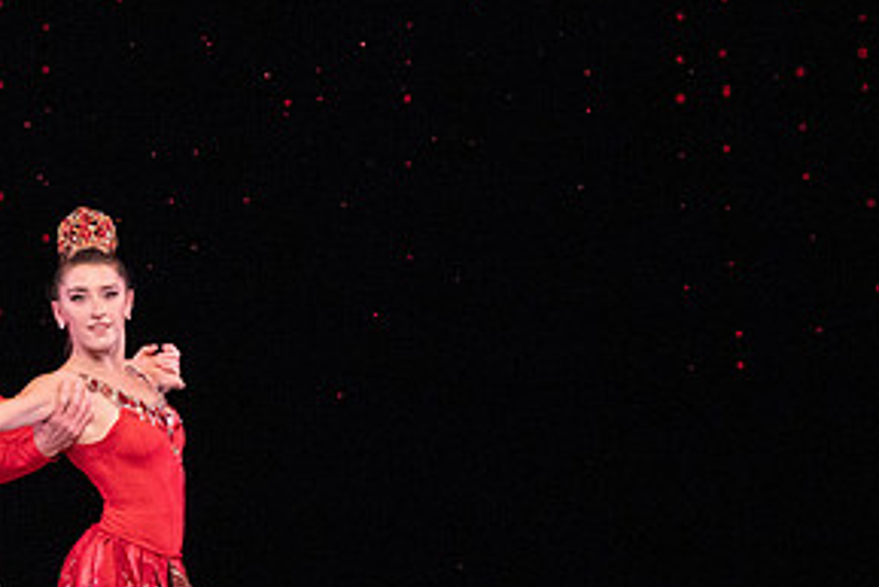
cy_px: 458
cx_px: 6
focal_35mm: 772
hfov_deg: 2.7
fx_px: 18858
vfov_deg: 1.8
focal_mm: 385
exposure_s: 1/500
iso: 16000
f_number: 11
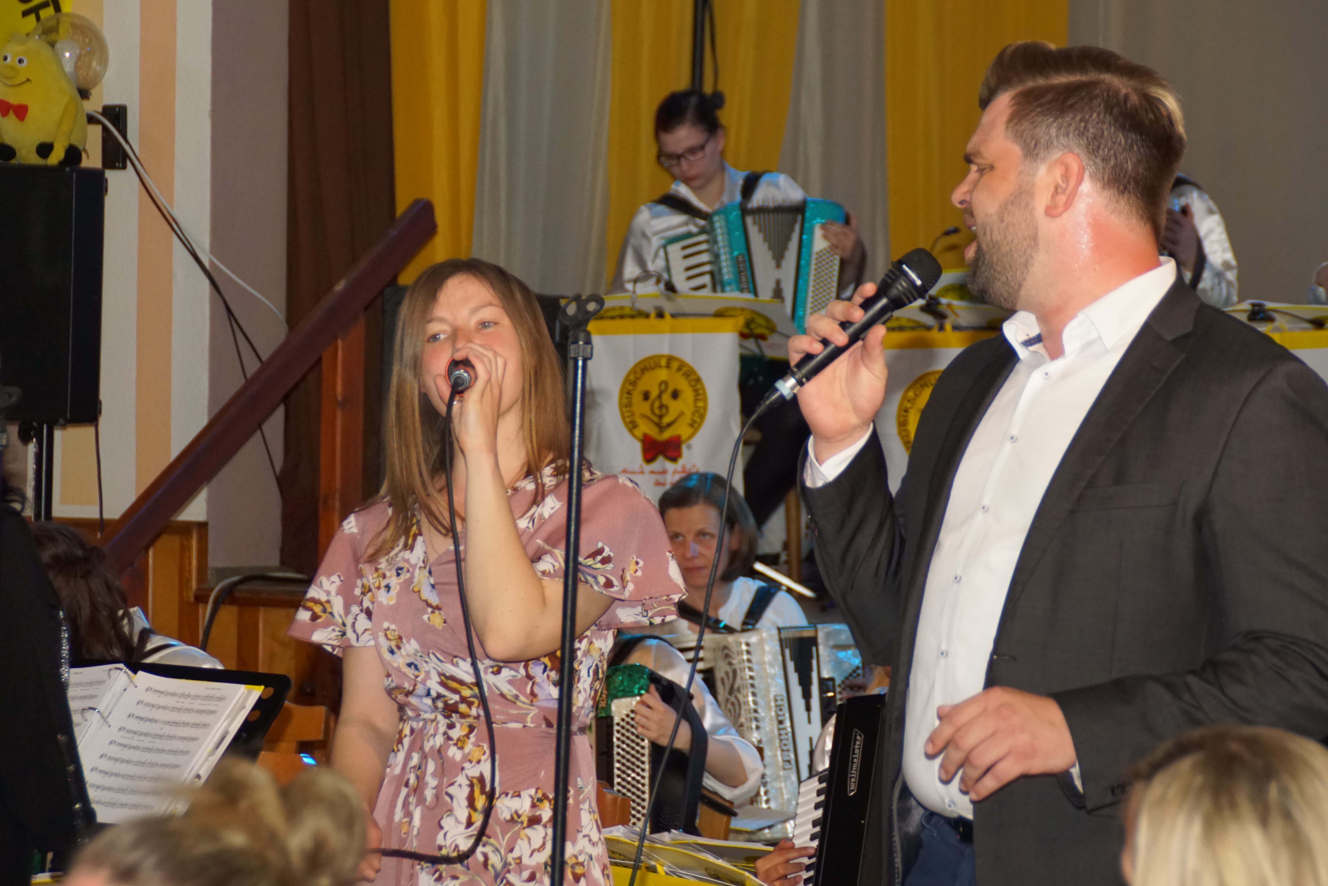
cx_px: 664
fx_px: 5810
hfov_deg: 13.0
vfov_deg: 8.7
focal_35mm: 158
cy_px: 443
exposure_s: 1/60
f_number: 5.6
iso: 1250
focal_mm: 105
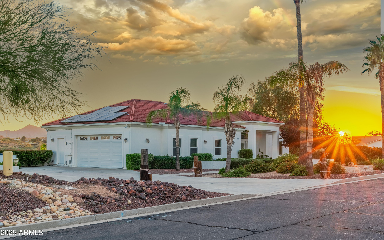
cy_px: 116
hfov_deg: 41.8
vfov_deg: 26.9
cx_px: 192
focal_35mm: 48
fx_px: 502
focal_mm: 47
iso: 160
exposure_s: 1/400
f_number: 22
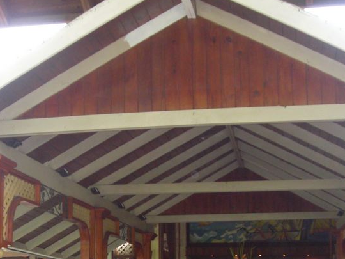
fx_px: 718
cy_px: 228
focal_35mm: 72
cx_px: 160
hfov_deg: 27.0
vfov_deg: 20.1
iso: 200
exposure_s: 1/60
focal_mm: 6.2
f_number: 2.7
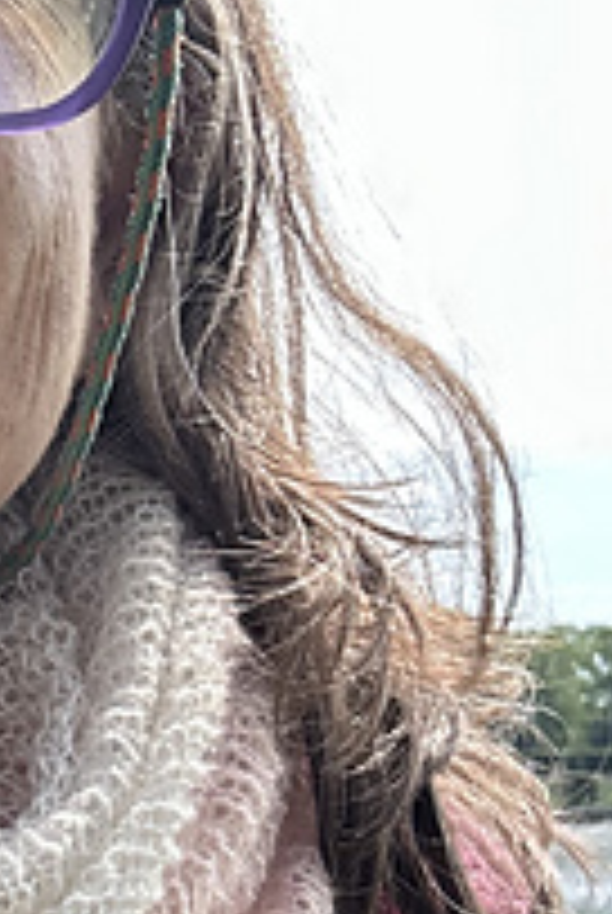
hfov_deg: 13.3
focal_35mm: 98
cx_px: -284
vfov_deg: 20.7
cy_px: 612
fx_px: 2490
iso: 25
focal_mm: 2.69
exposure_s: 1/300
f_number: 1.9
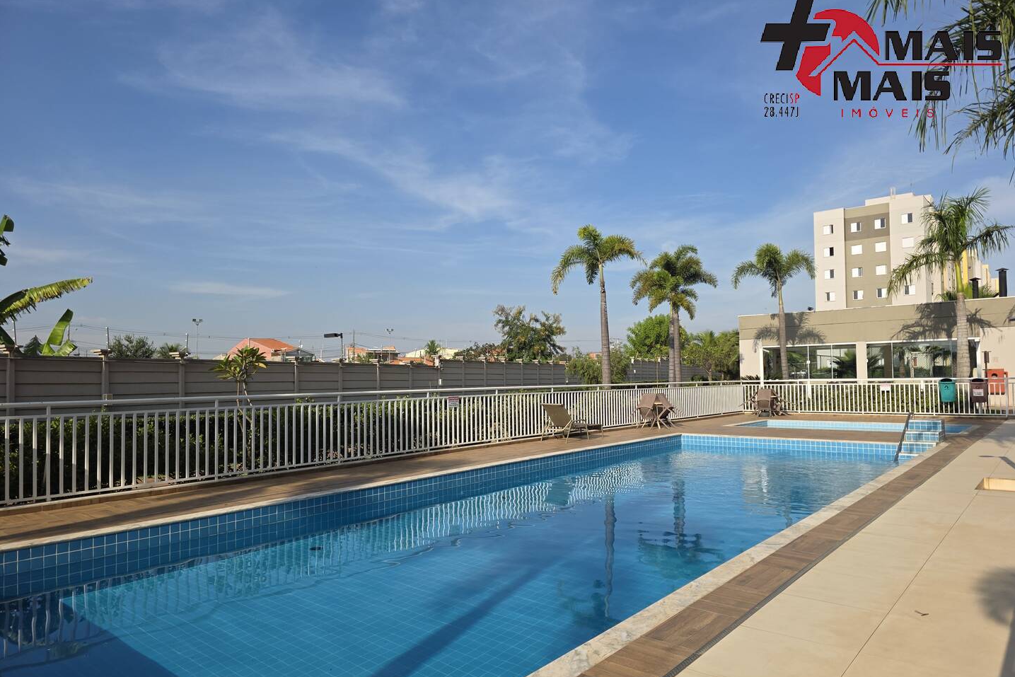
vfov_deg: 53.1
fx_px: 677
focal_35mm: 24
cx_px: 508
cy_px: 367
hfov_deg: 73.7
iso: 80
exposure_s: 1/6150
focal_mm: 6.3
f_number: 1.7
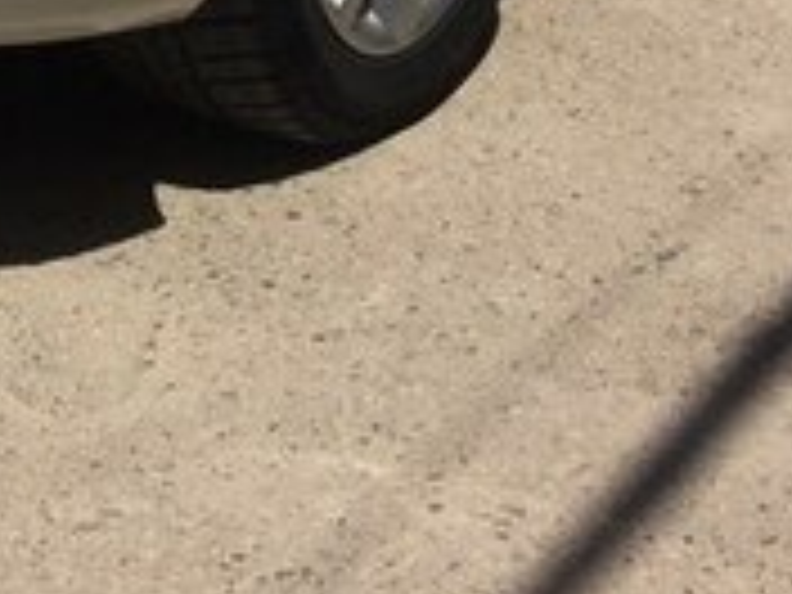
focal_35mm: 109
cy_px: -367
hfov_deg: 17.5
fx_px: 2494
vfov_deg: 12.7
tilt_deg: -11.6
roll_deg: -2.5
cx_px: -63
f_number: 2.2
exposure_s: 1/8264
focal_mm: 4.15
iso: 32
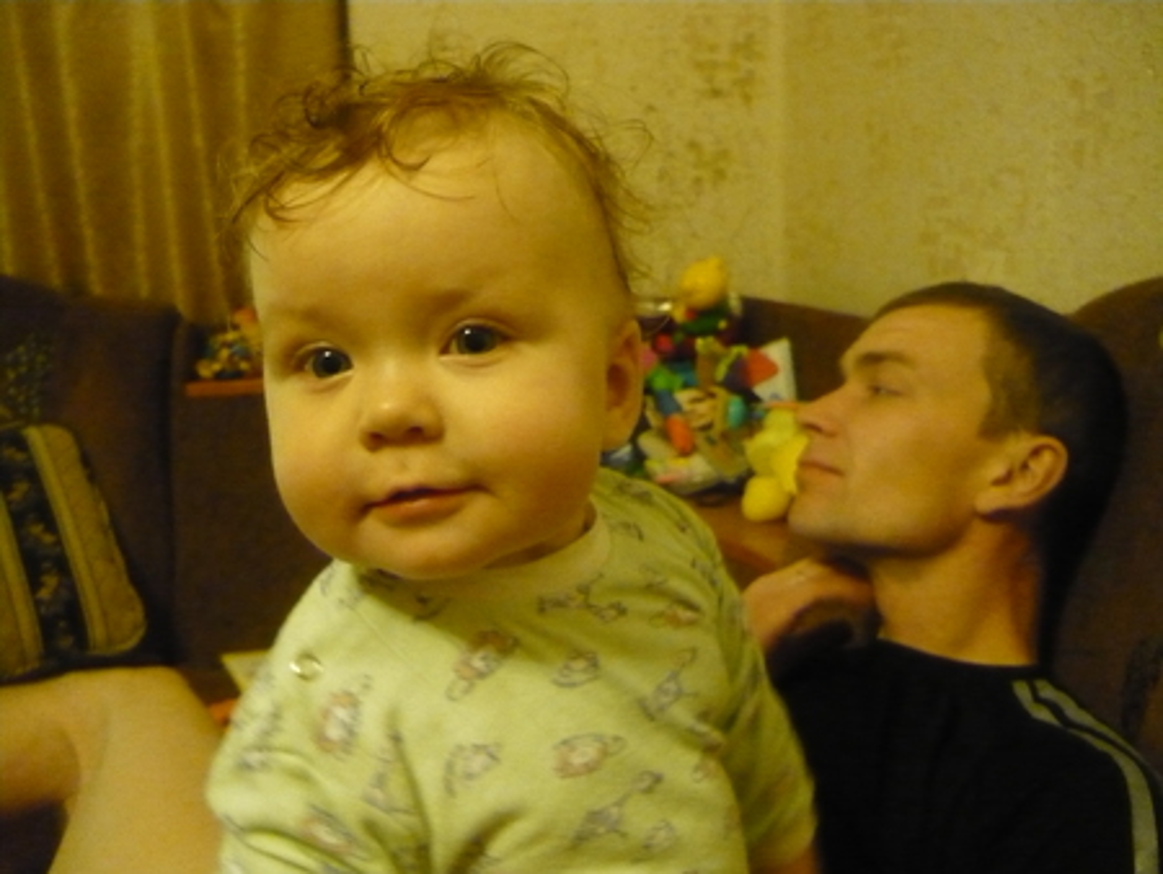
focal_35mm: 33
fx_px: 1109
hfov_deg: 55.3
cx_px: 582
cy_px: 437
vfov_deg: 43.0
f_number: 2.8
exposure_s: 1/15
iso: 1250
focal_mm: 5.5
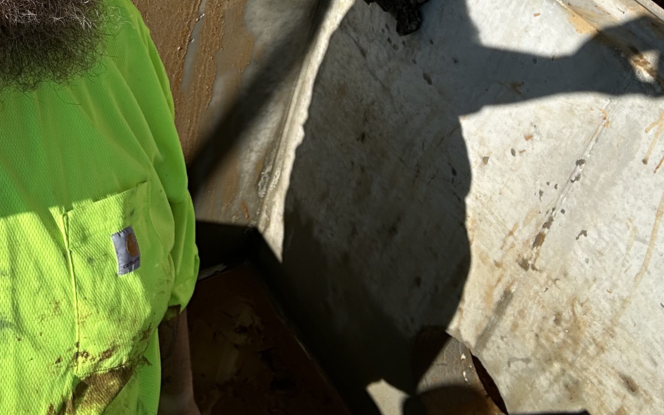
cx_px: 204
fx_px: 905
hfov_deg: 39.7
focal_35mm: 50
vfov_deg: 23.8
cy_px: -70
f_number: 1.9
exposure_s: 1/1684
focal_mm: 2.69
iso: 25
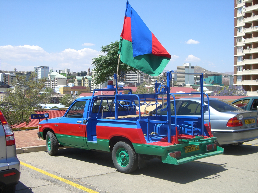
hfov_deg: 40.4
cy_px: 96
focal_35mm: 47
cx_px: 129
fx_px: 350
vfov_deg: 30.9
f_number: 4.8
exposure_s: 1/400
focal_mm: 7.6
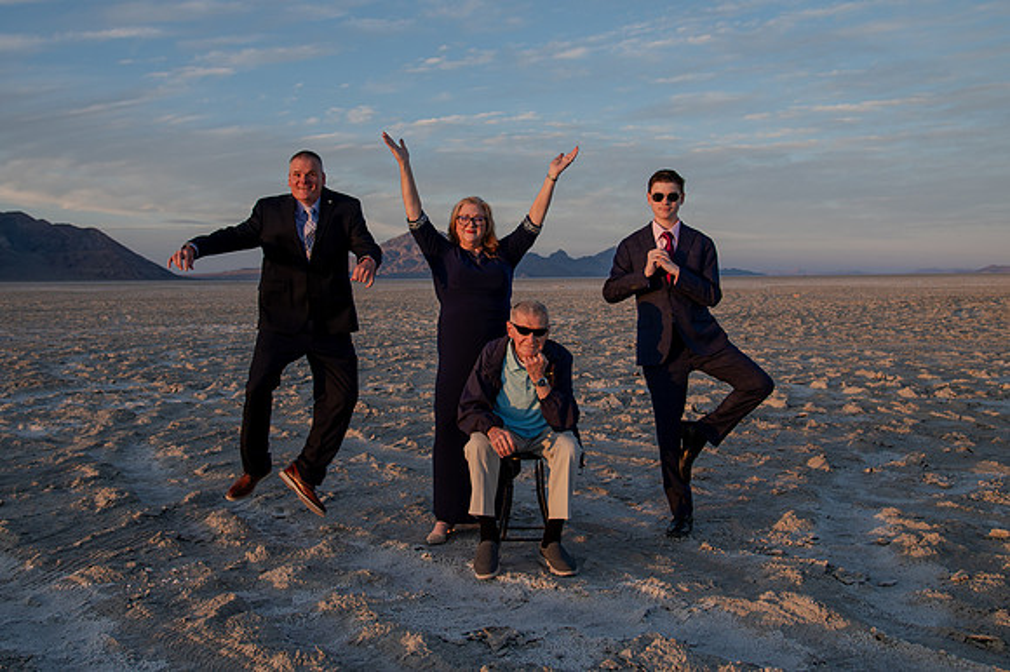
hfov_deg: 50.4
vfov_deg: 34.7
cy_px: 272
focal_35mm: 38
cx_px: 474
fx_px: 1073
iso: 200
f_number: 5
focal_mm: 30
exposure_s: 1/200
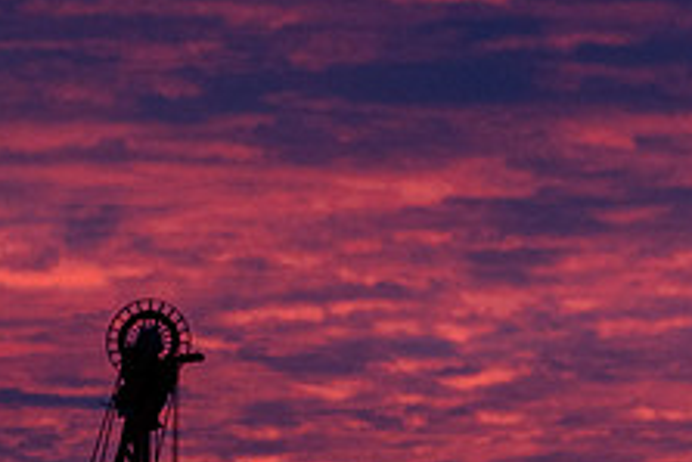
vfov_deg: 2.4
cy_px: 458
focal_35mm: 568
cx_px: -159
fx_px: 10925
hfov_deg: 3.6
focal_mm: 165
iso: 1000
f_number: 7.1
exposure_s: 1/200
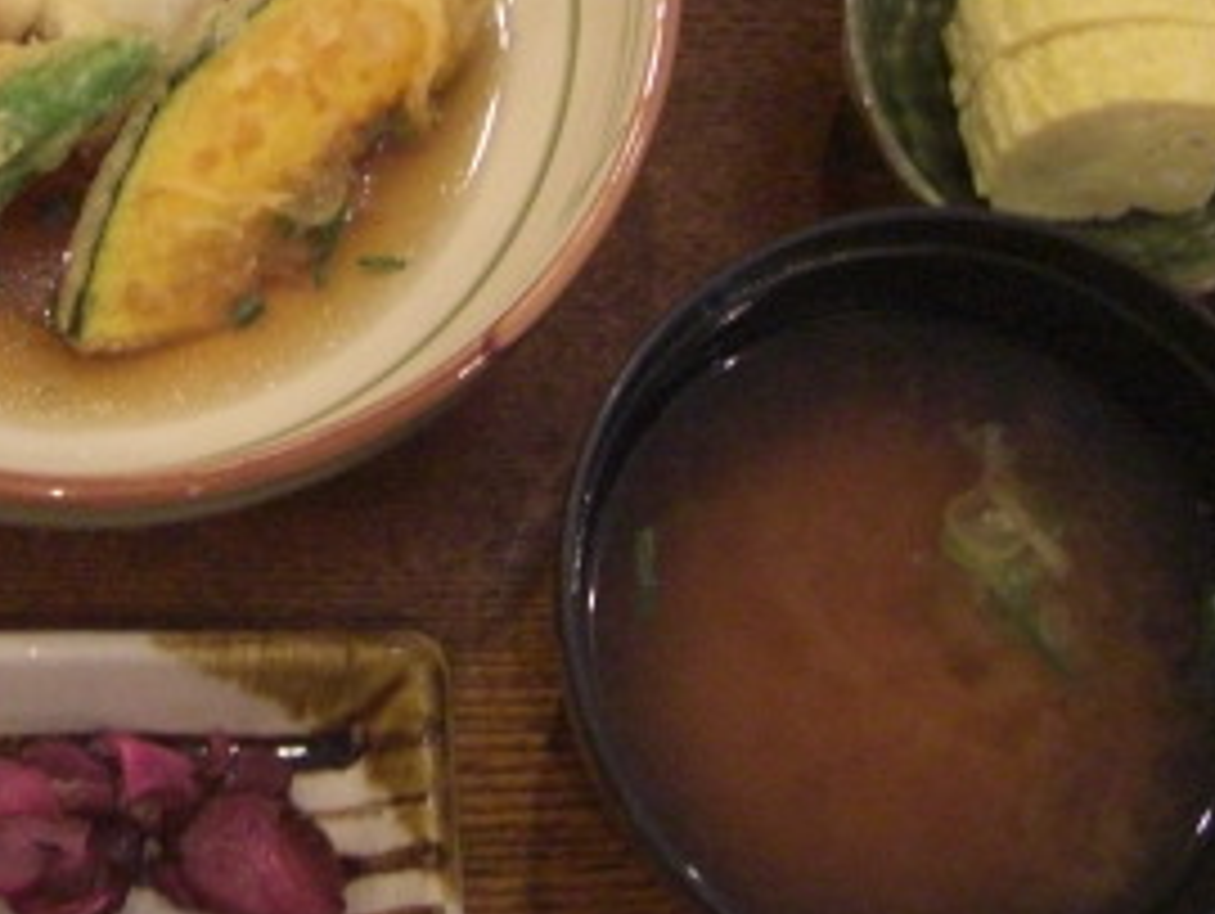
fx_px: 3162
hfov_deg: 21.1
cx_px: 22
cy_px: -86
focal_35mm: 90
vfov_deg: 16.0
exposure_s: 1/40
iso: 800
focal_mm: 7.9
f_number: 2.8
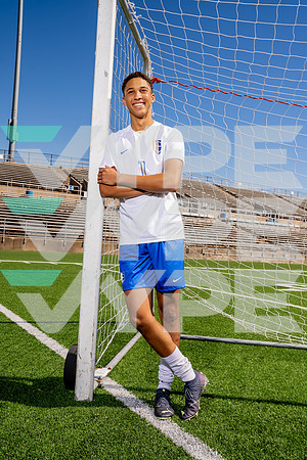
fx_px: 435
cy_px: 230
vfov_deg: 55.8
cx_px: 154
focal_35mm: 34
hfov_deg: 38.9
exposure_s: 1/250
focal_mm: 34
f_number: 8
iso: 100
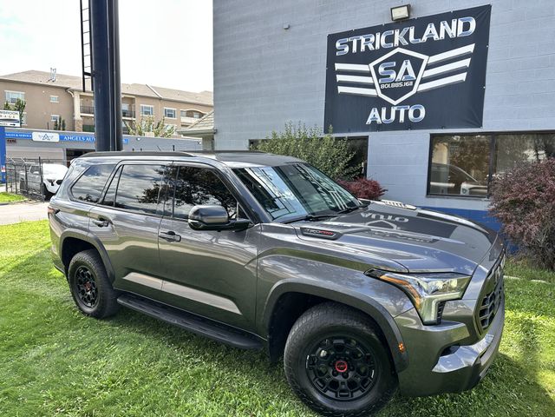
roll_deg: -1.7
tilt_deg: -6.4
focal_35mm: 24
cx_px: 278
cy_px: 208
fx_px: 385
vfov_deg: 56.8
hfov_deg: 71.6
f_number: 1.78
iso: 80
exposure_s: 1/471
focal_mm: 6.86
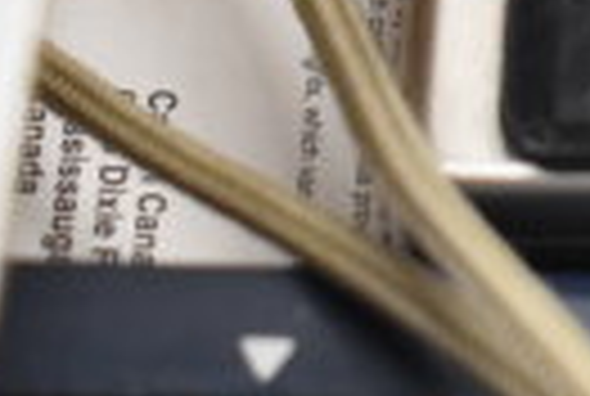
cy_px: -196
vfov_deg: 4.1
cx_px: 1198
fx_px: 5486
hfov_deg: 6.0
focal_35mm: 334
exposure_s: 1/80
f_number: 5.3
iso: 2000
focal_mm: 48
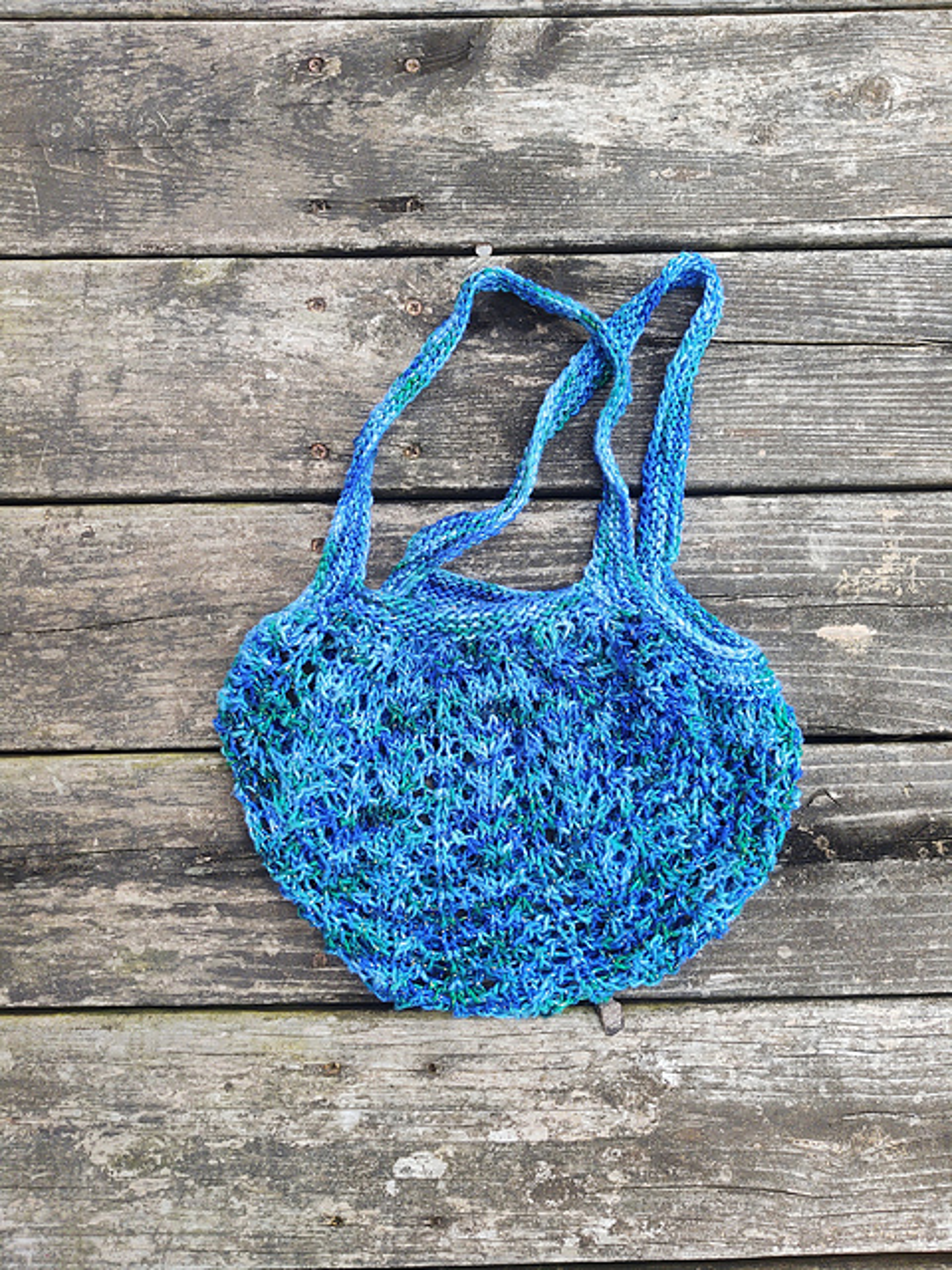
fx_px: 990
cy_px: 635
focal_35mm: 27
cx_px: 476
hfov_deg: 51.4
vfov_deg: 65.3
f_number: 1.7
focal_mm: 4.75
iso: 100
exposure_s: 1/563
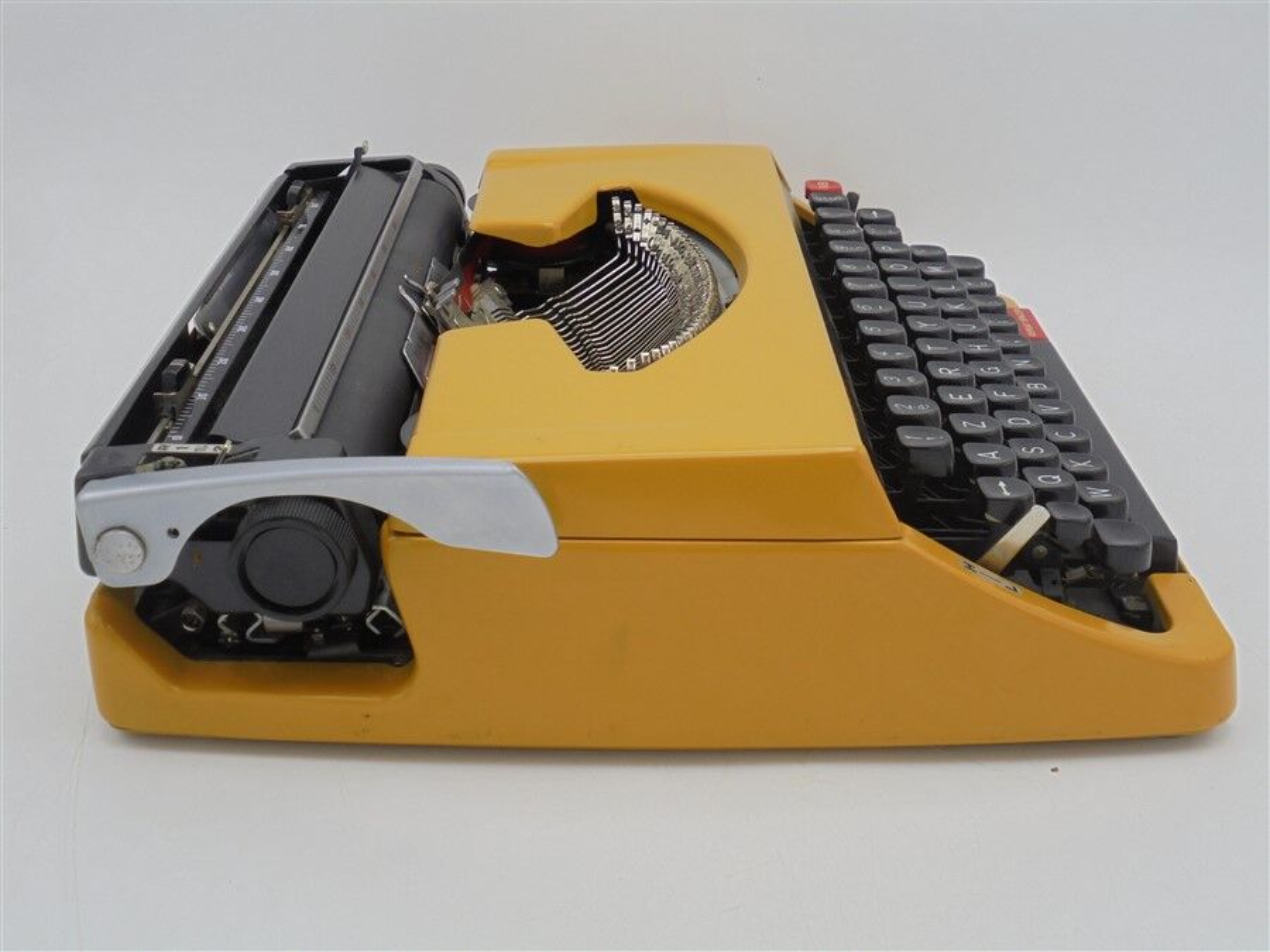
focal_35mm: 43
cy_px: 476
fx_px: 1578
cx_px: 635
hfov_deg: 43.9
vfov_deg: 33.6
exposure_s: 1/40
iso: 100
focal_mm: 7.8
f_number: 4.5
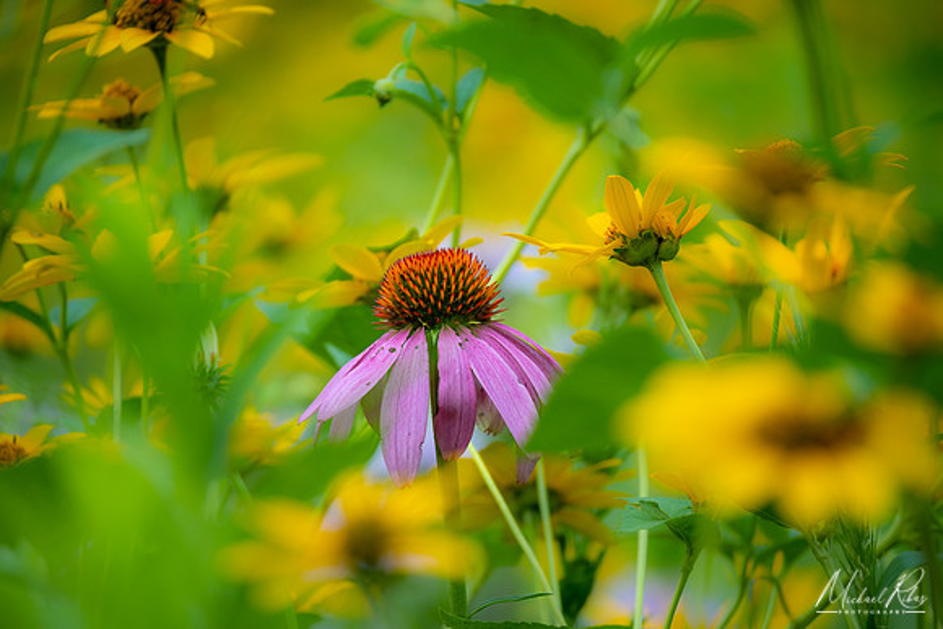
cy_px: 314
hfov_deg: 5.5
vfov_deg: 3.7
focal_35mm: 375
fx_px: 9825
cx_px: 472
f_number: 6.3
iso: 100
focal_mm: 250
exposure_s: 1/4
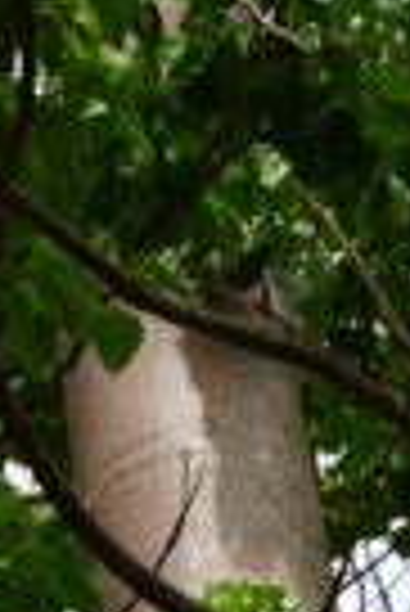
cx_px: 1498
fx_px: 12915
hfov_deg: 1.8
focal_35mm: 758
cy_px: 1678
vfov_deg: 2.7
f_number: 7.1
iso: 100
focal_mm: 101
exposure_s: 1/200
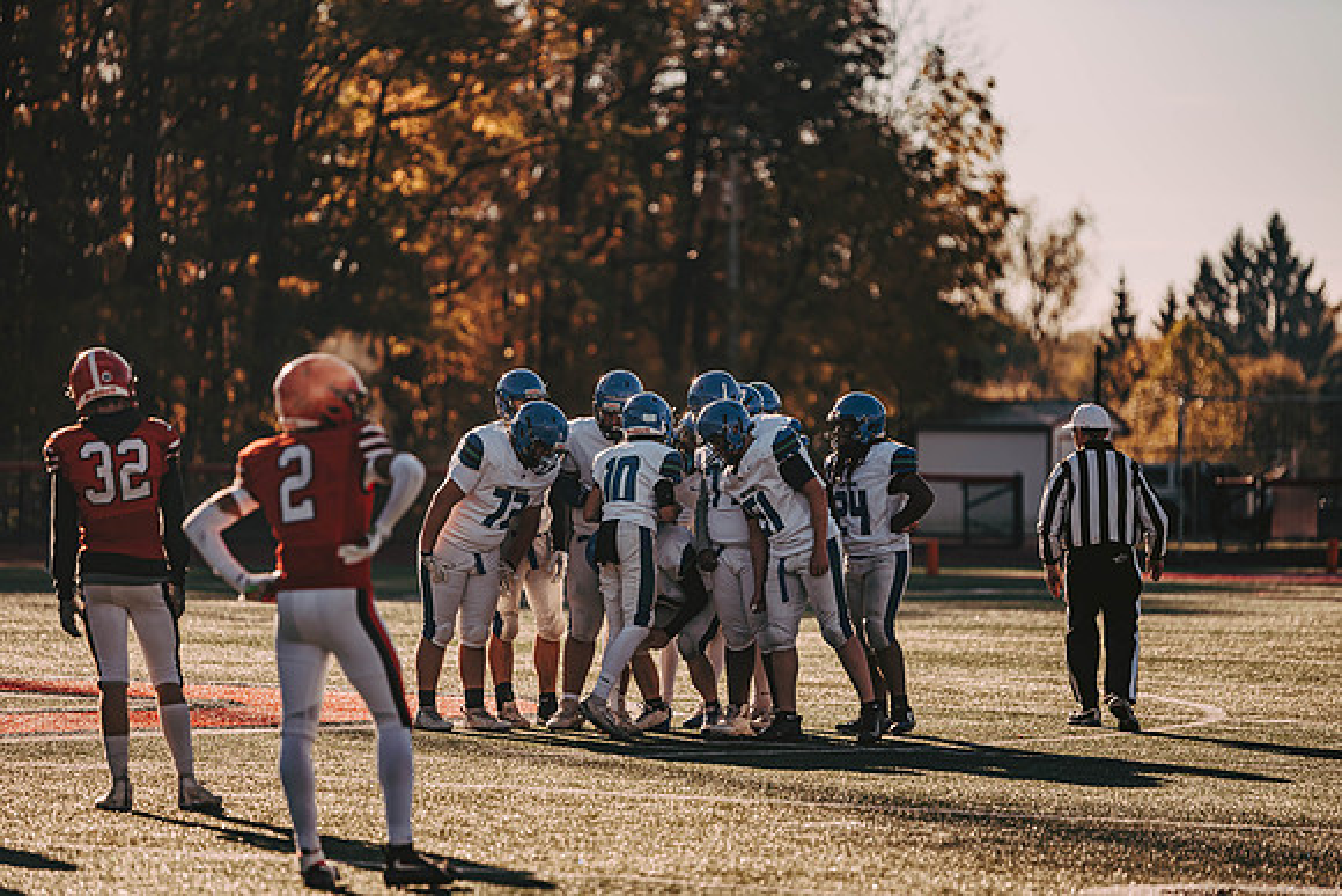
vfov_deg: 6.9
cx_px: 671
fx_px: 7457
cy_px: 448
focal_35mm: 200
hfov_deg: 10.3
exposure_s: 1/3200
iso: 125
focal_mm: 200
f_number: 2.8
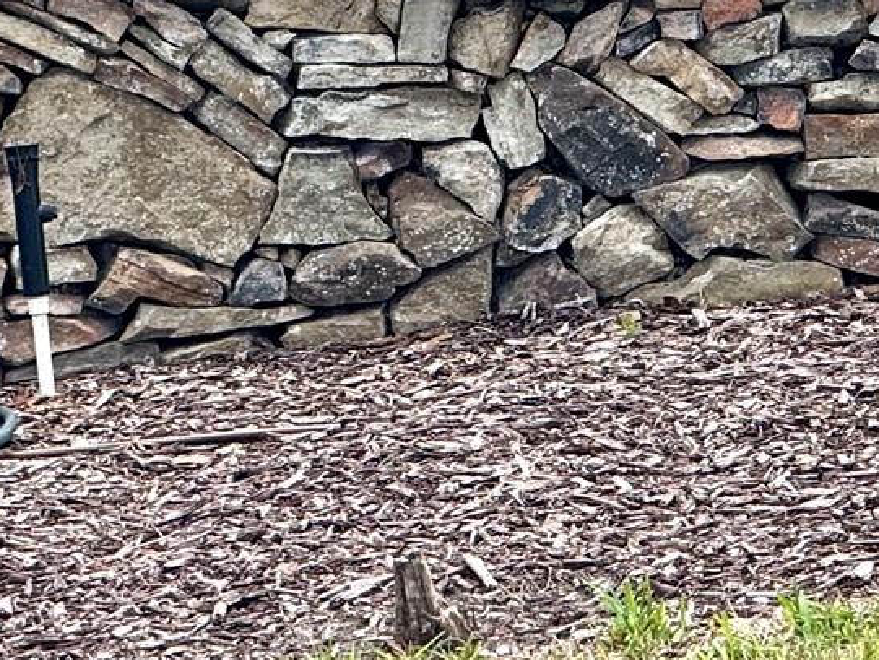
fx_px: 9016
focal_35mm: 355
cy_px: -260
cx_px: 972
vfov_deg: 4.2
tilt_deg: -2.6
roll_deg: -1.2
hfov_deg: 5.6
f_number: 2.8
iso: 50
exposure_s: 1/903
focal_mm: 15.66
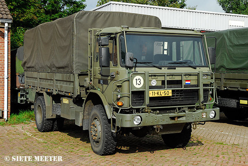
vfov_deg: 25.8
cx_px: 124
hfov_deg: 37.8
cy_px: 83
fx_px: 362
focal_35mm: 52
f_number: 8
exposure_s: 1/320
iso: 200
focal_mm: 35
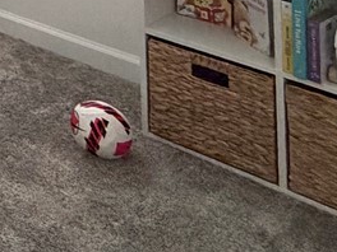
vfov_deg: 13.6
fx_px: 828
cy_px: -314
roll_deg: +3.0
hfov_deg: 14.7
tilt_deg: -0.9
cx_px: -470
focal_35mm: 85
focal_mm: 2.22
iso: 250
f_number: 2.2
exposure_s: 1/60
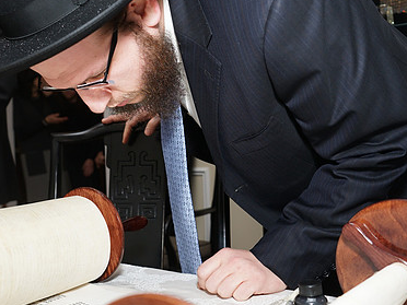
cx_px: 175
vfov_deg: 32.1
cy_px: 134
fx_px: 529
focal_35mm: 45
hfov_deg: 42.0
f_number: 5.6
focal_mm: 30
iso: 400
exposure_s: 1/100
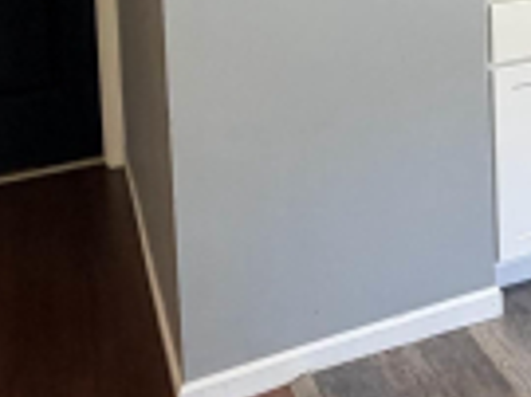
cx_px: 655
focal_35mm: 69
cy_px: -181
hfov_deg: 25.1
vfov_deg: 19.0
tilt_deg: -3.1
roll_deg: +2.5
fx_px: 1058
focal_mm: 2.22
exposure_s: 1/120
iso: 320
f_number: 2.2
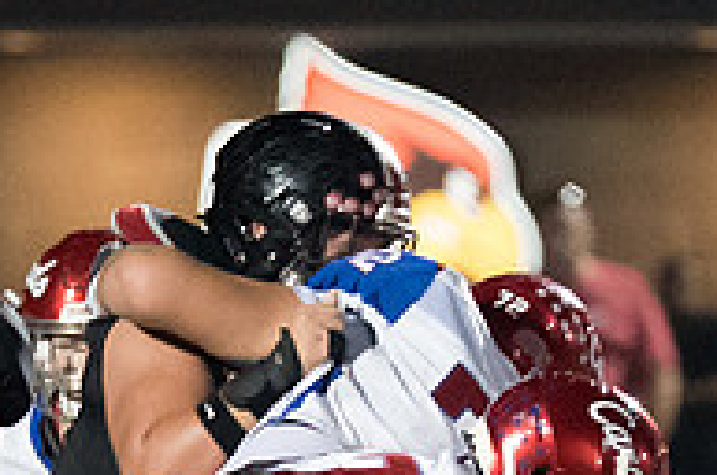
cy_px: 711
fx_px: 23781
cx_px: 534
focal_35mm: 1196
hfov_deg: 1.7
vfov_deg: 1.1
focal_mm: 200
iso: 12800
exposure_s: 1/1000
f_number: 2.8
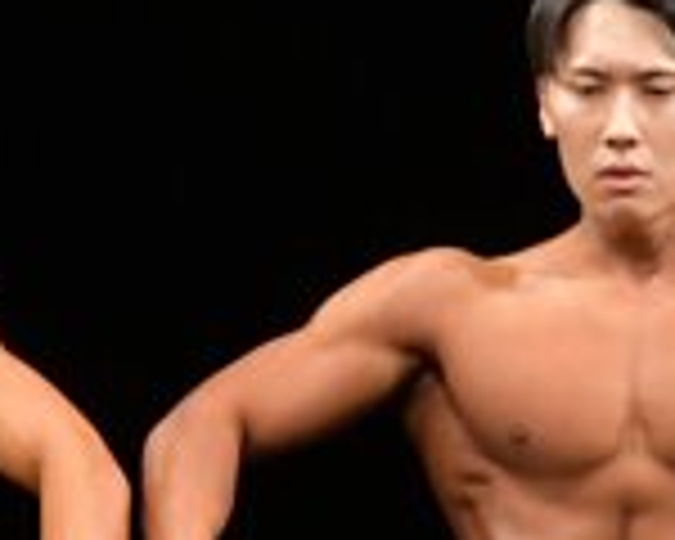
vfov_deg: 1.3
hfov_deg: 1.6
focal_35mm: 1238
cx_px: -376
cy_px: 896
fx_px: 24732
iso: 3200
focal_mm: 170
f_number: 5.6
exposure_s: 1/400
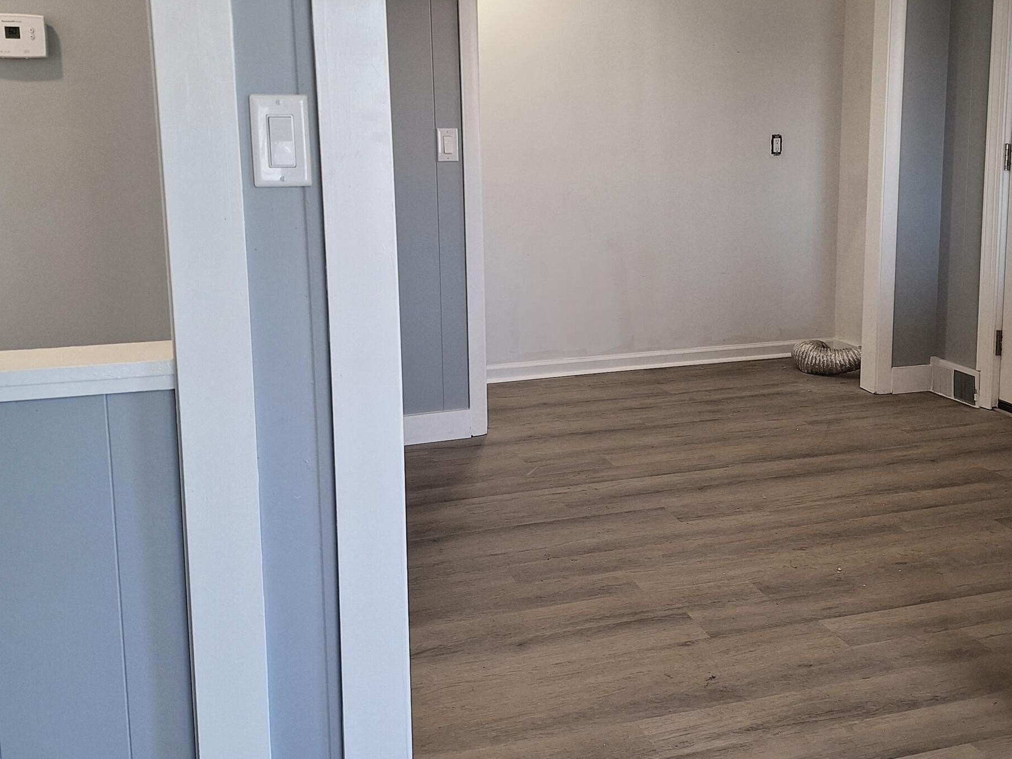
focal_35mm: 38
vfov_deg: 37.6
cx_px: 582
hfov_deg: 48.8
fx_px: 1111
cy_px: 310
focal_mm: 5.54
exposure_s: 1/60
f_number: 1.8
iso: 64
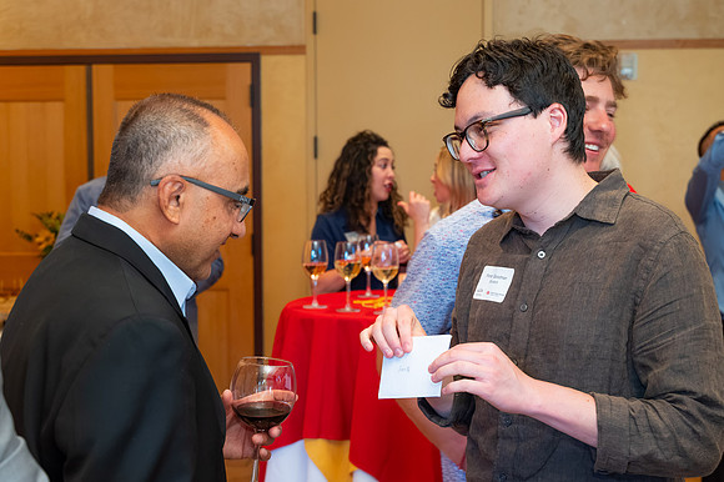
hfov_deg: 36.1
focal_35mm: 55
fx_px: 1110
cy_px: 220
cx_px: 362
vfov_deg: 24.5
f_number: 5
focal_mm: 49
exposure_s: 1/125
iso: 2000
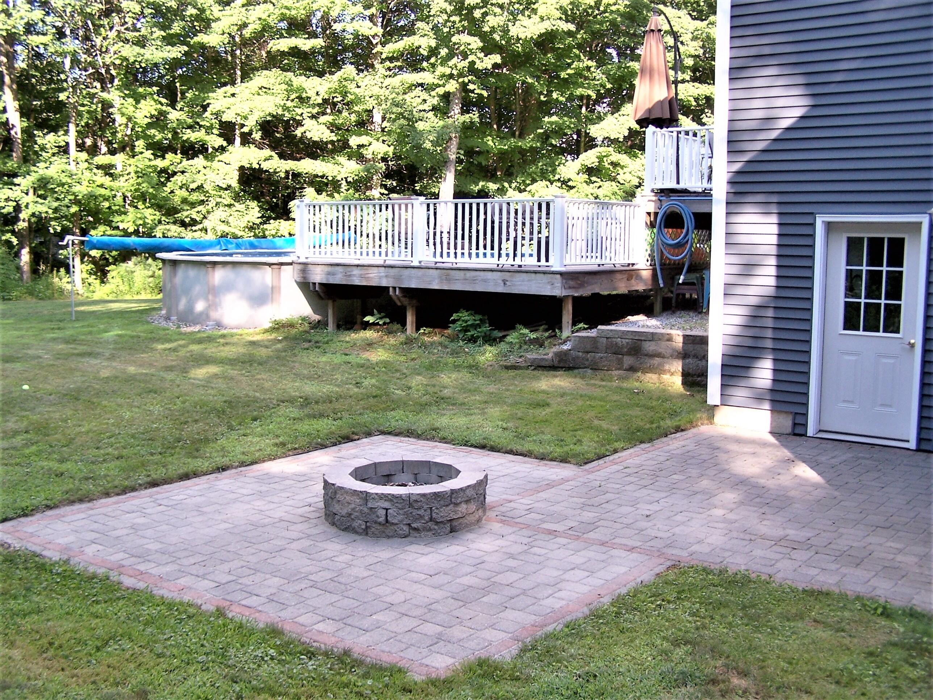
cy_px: 350
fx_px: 1024
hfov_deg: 49.0
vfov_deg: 37.7
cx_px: 466
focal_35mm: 38
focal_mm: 6.3
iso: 80
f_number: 2.8
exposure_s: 1/125
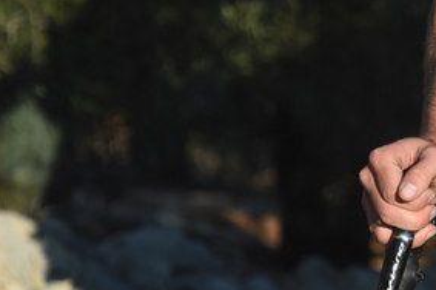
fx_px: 8202
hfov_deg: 3.0
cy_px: -52
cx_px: 847
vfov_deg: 2.0
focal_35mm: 678
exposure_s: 1/1250
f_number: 9
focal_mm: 160
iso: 800
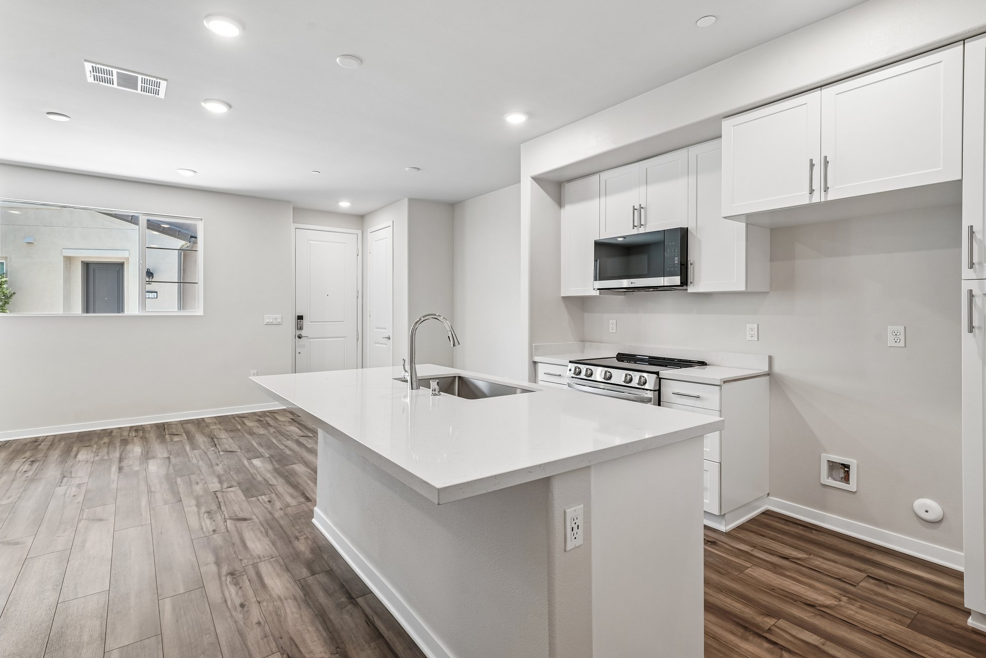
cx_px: 479
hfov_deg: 93.3
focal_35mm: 17
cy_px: 310
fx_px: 466
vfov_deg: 70.4
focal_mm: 16
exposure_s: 1/13
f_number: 9
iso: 400
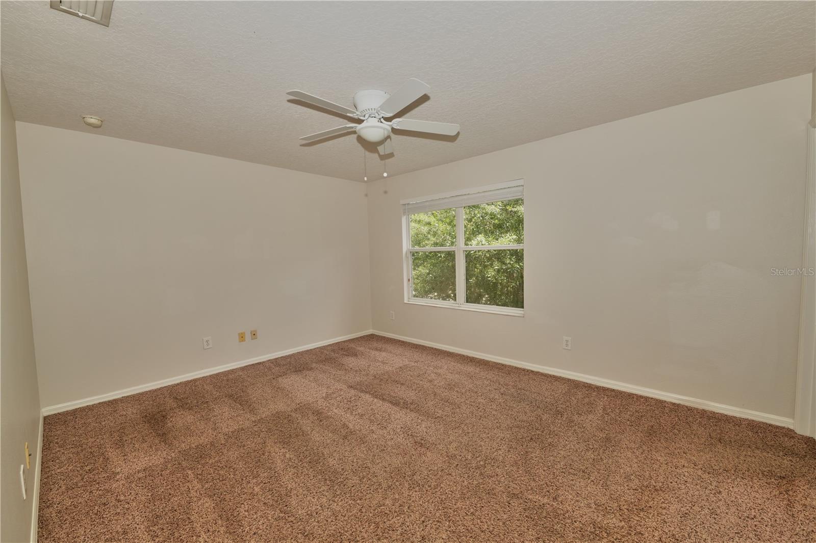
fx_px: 317
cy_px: 272
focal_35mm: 14
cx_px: 408
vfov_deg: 81.2
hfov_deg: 104.3
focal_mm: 14
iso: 400
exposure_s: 1/200
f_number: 6.3
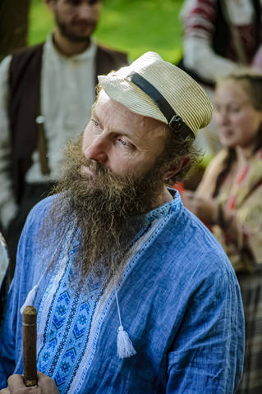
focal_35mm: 188
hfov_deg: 7.3
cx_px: 131
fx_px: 2051
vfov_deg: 11.0
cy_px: 197
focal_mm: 125
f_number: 4.8
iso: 2200
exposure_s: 1/500
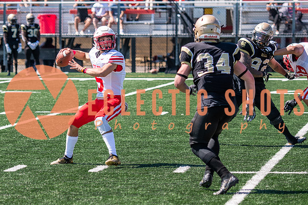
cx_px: 109
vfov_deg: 5.3
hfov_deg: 8.0
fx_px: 2209
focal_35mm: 258
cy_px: 70
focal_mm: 105
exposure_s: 1/1600
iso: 160
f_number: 2.8
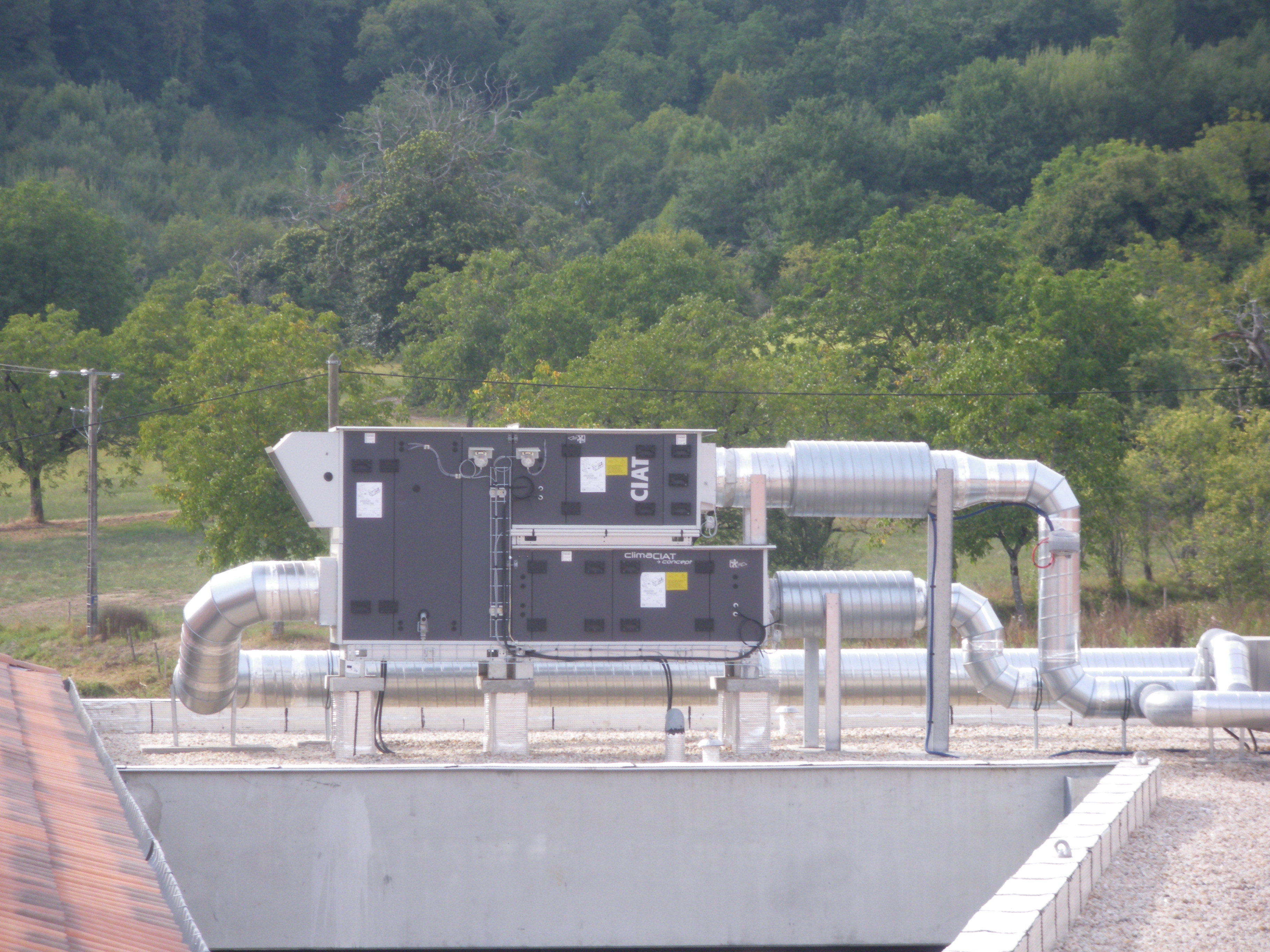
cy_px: 476
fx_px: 6604
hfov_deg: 11.0
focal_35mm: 180
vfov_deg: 8.2
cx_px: 635
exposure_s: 1/250
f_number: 5.6
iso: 200
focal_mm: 31.5
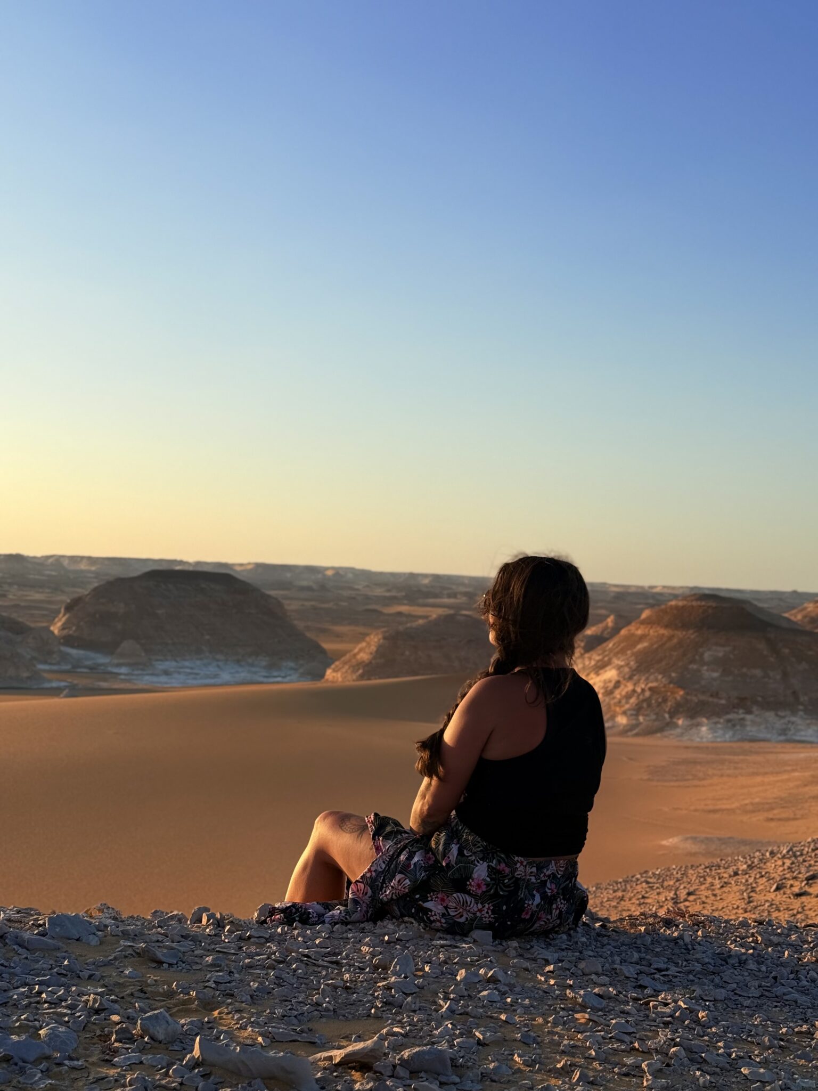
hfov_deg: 30.3
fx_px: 1512
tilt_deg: +1.7
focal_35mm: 48
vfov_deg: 39.7
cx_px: 409
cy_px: 546
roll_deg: -2.8
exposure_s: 1/3378
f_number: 1.78
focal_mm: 6.76
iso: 64
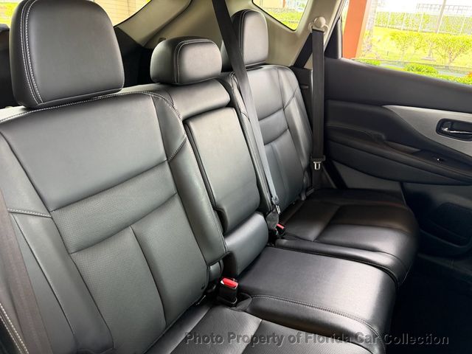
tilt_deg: -27.9
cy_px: 177
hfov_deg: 71.6
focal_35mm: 24
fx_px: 327
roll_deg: -2.0
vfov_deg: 56.8
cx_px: 236
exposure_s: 1/60
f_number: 1.78
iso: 250
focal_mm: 6.76
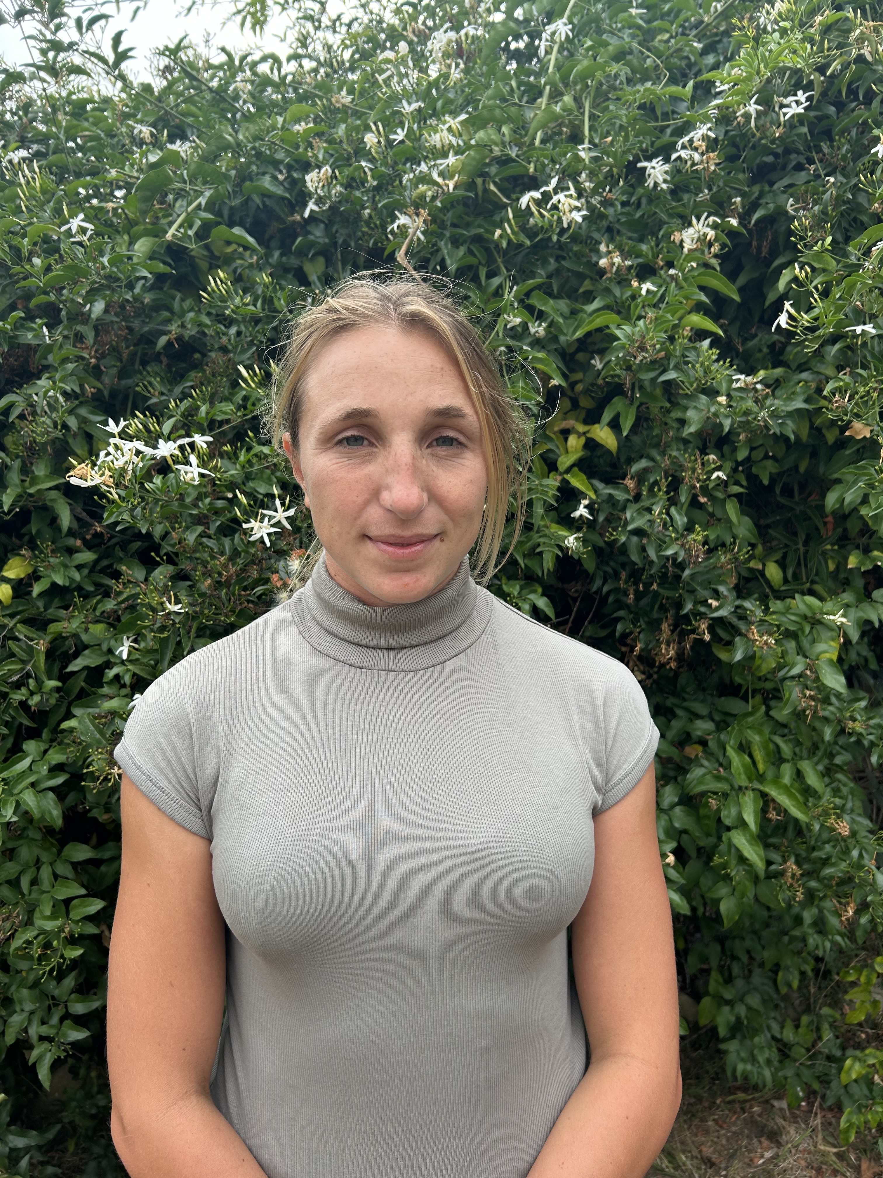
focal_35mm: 26
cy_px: 589
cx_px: 442
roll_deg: +0.5
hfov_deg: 53.1
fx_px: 884
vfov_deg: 67.3
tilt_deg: -10.8
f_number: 1.5
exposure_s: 1/718
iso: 50
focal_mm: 5.7
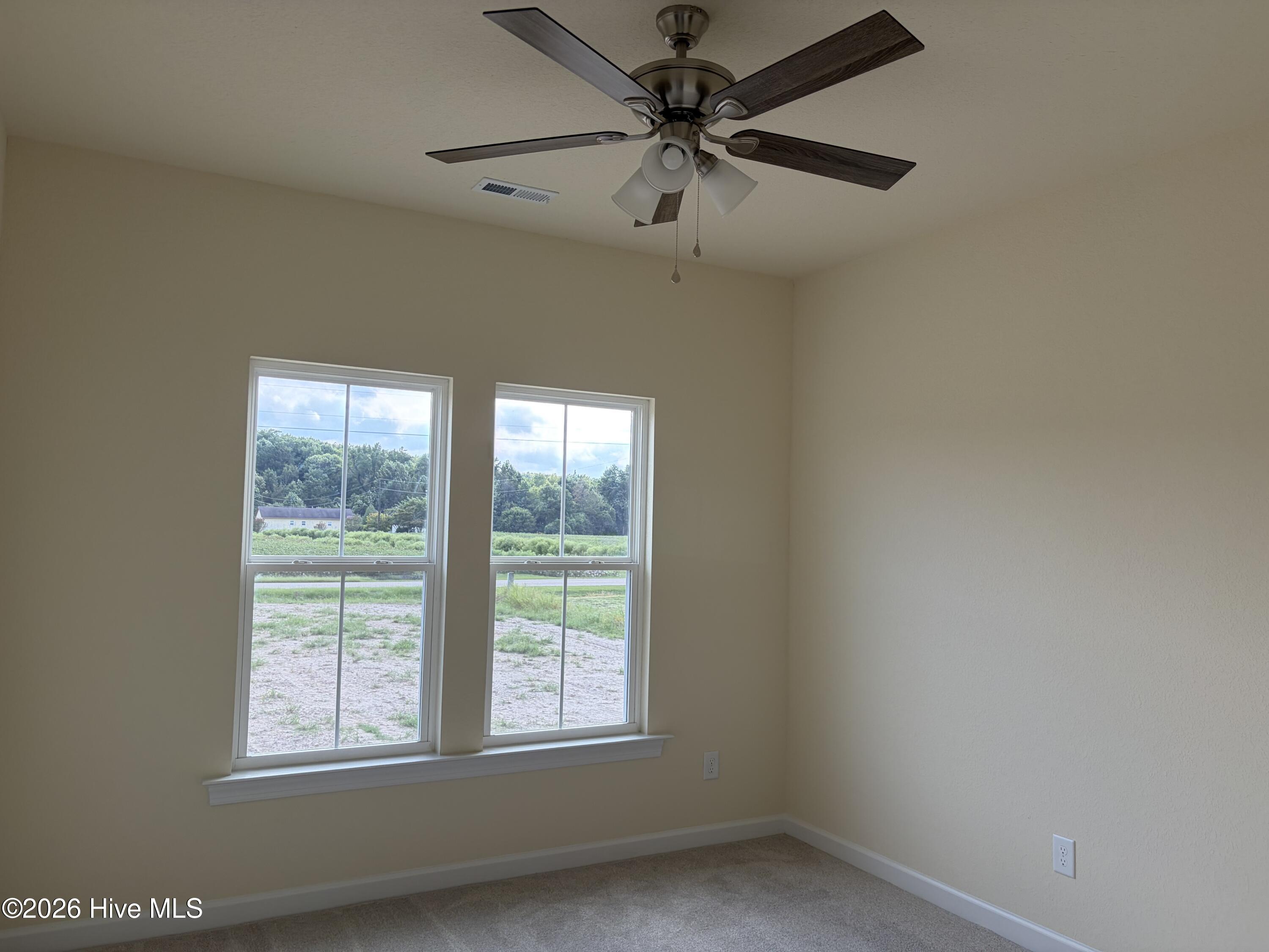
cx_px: 634
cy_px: 476
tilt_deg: +3.6
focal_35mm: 26
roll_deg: -0.7
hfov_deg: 67.3
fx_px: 953
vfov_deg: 53.1
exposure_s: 1/485
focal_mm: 5.96
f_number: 1.6
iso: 64
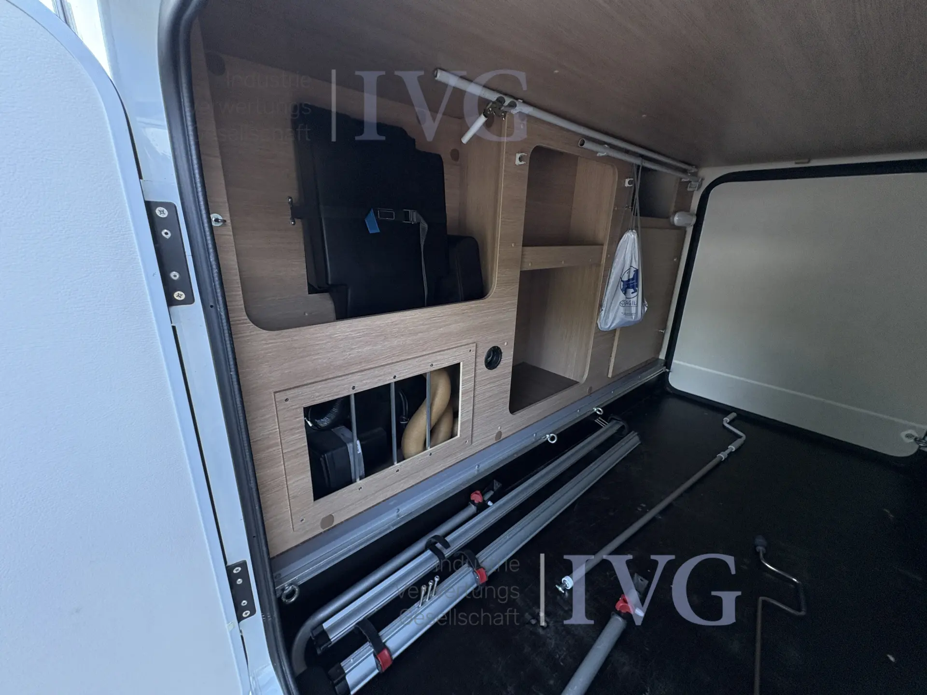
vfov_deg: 85.7
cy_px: 348
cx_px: 464
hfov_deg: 102.1
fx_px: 375
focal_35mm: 14
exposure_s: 1/60
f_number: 2.2
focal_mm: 2.22
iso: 125
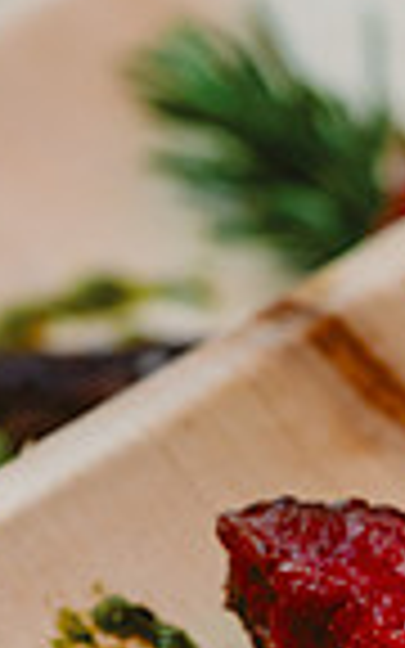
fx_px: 5881
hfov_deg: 3.9
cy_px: 641
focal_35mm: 333
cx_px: 841
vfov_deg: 6.3
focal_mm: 70
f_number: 5.6
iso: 125
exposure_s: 1/400
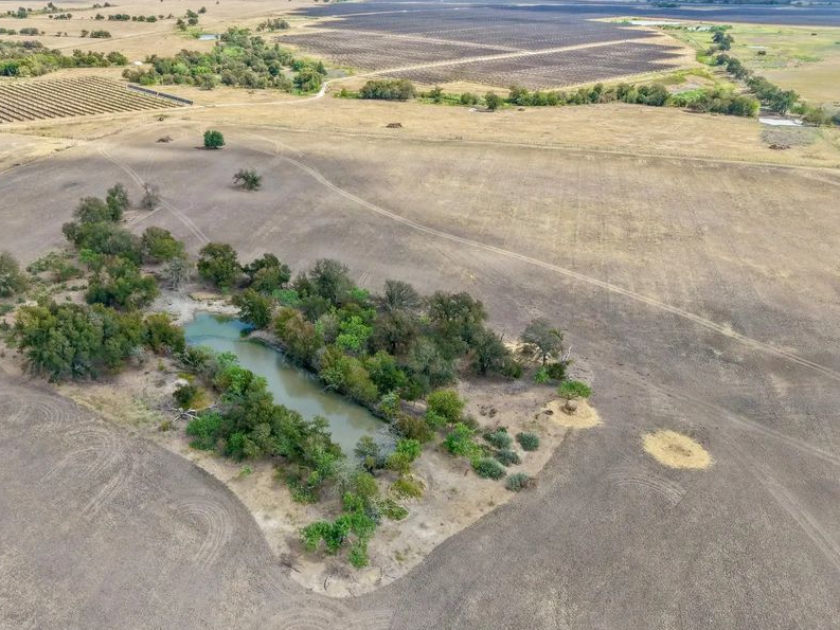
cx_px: 307
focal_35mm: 31
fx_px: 752
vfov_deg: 45.4
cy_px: 303
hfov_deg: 57.5
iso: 200
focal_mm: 8.67
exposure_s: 1/2000
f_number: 1.8
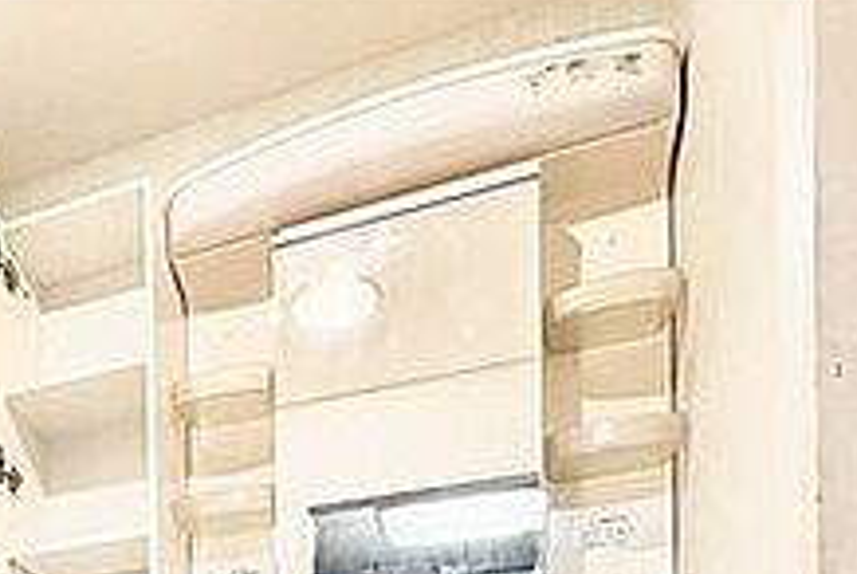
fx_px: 953
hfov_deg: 43.4
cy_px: 857
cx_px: 55
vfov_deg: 25.4
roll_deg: +1.3
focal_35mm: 40
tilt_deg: -1.4
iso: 200
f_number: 2.2
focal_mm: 2.22
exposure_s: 1/100
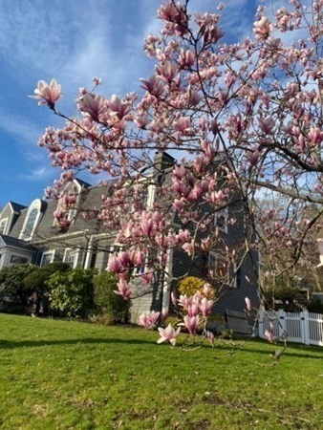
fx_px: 323
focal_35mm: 26
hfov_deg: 53.1
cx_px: 162
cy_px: 215
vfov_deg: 67.3
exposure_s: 1/1397
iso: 32
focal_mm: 4.25
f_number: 1.8
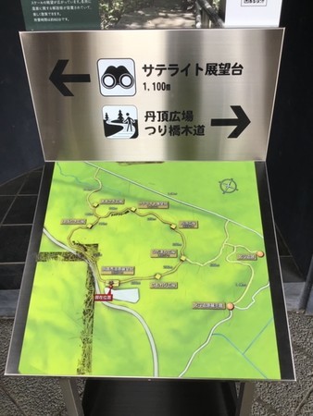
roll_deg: +1.2
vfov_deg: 58.3
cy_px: 208
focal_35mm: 31
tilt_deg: -33.7
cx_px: 156
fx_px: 373
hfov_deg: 45.5
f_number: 2.4
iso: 40
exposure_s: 1/120
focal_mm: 3.3
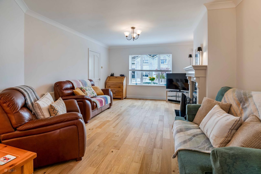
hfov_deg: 93.3
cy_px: 87
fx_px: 123
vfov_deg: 70.4
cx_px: 130
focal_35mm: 17
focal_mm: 17
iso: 640
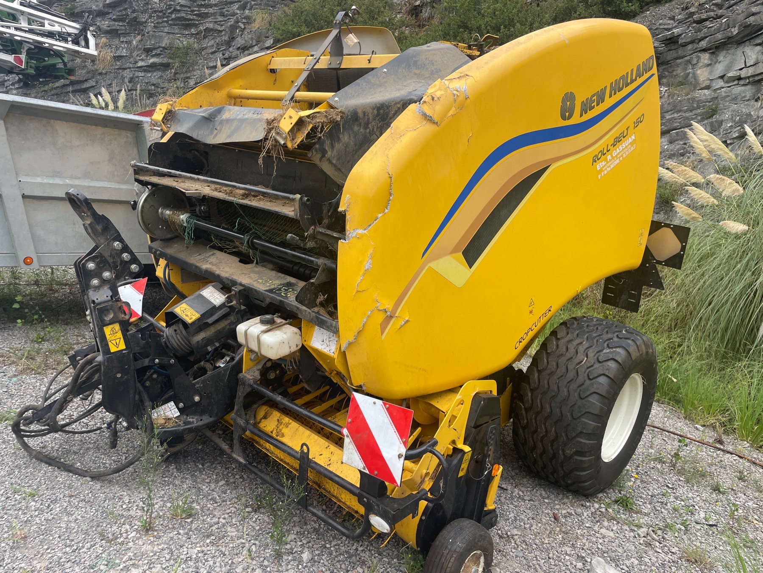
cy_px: 286
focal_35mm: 26
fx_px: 573
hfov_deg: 67.3
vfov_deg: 53.1
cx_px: 382
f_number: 1.6
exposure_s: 1/861
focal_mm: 4.2
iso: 32
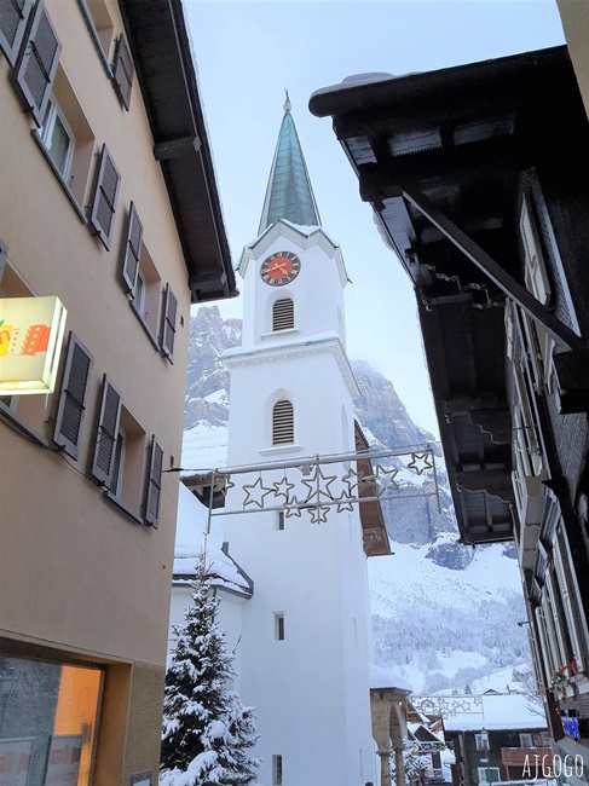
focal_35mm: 26
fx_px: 590
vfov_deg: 67.3
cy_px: 393
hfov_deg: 53.0
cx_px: 294
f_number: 1.7
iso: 160
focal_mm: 4.32
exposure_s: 1/120
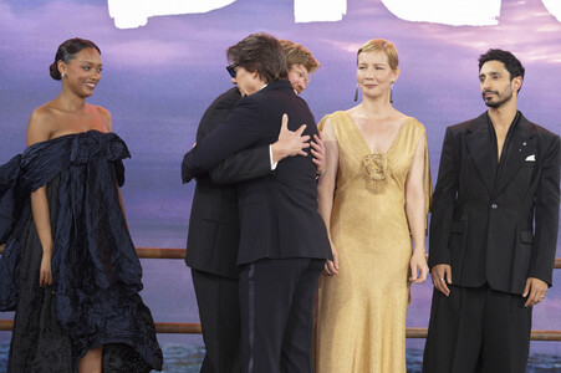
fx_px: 2015
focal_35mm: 129
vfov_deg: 10.6
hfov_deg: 15.8
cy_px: 172
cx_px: 303
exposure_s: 1/250
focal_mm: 120
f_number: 8
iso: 1600
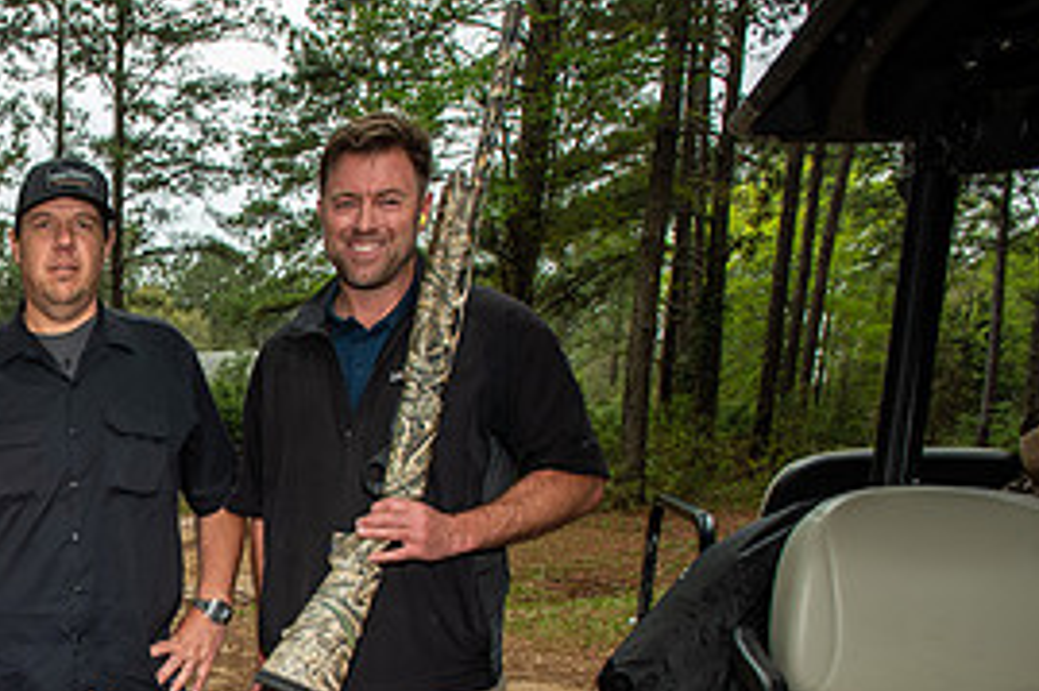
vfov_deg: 30.9
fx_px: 1183
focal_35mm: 41
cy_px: 645
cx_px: -58
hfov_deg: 40.0
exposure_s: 1/250
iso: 400
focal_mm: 19
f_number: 8
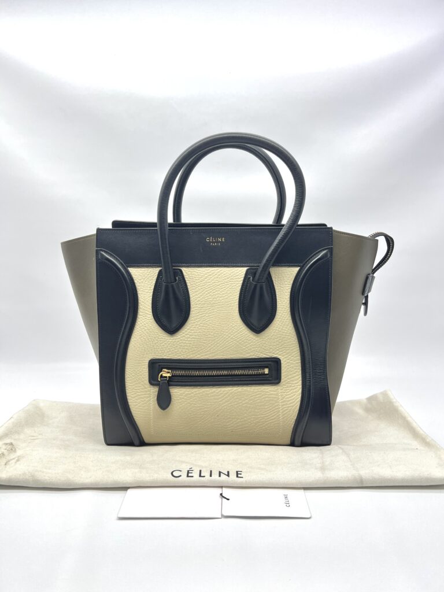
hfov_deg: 53.1
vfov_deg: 67.3
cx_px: 222
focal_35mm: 26
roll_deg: +0.4
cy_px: 296
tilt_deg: -8.2
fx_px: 445
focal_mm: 5.7
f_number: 1.5
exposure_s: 1/102
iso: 32
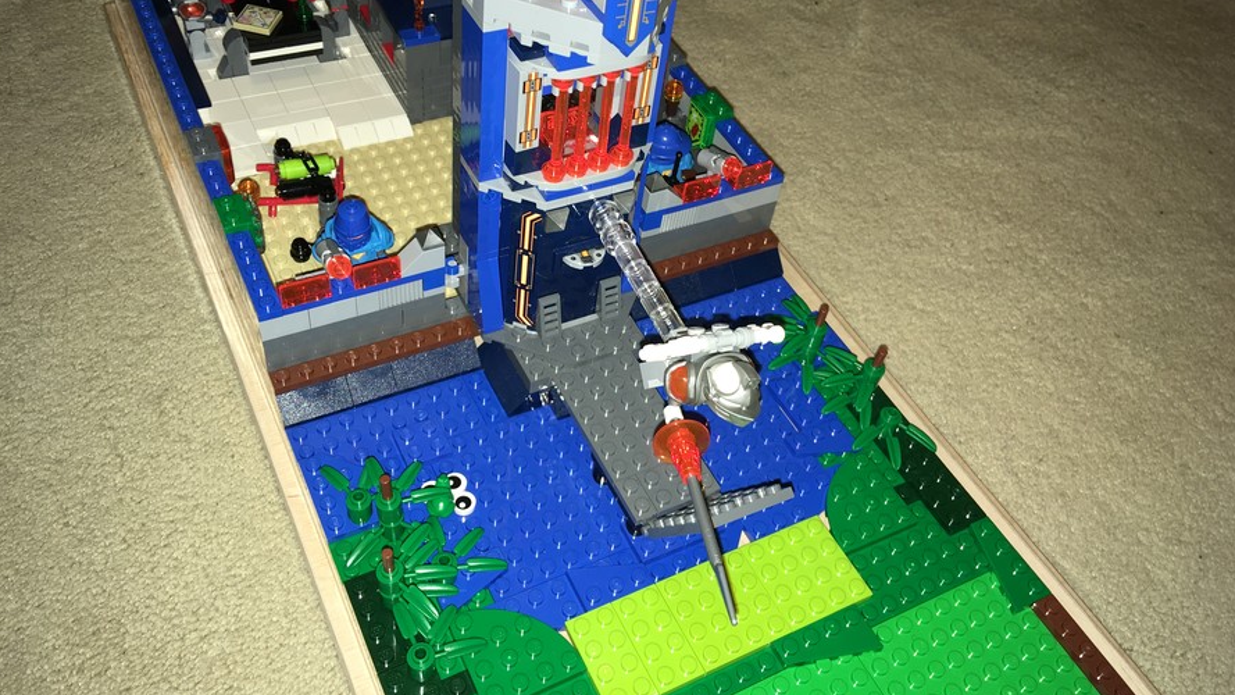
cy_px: 302
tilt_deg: -47.3
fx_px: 1048
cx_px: 621
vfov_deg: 36.6
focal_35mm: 32
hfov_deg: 61.0
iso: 25
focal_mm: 4.15
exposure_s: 1/17
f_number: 2.2
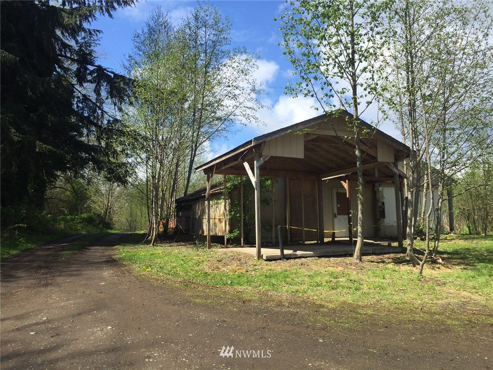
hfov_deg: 61.7
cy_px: 185
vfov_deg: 48.2
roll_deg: +0.0
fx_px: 413
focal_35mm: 29
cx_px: 246
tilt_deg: +7.1
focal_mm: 4.15
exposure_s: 1/1464
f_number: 2.2
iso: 32
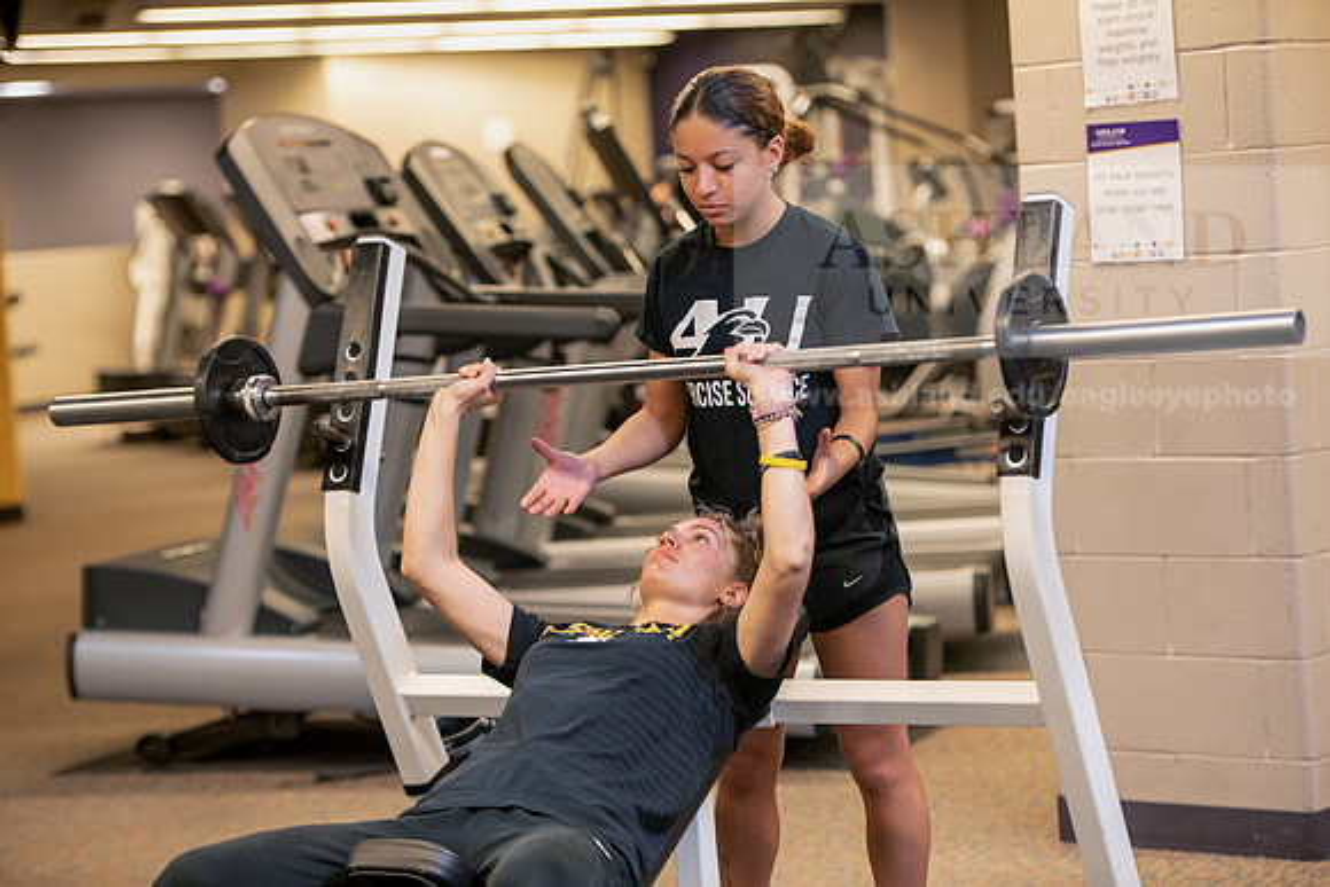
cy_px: 444
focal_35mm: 100
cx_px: 665
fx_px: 3695
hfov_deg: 20.4
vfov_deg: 13.7
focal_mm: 100
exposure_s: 1/200
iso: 1000
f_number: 3.2
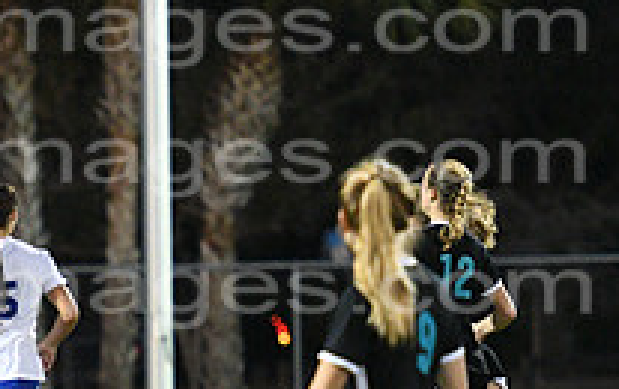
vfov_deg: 2.0
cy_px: 358
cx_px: -81
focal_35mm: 663
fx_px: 11207
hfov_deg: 3.2
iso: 7200
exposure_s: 1/800
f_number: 2.8
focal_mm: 155
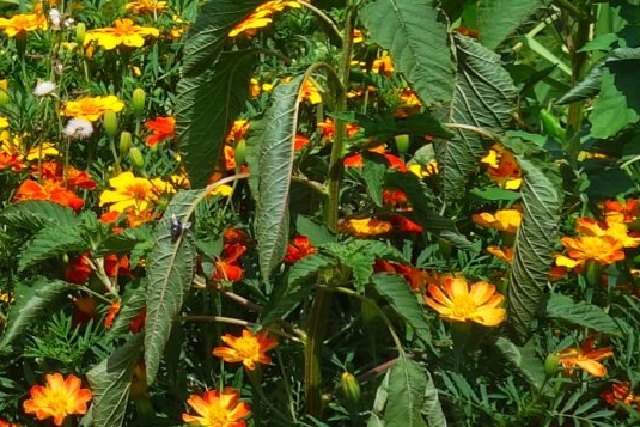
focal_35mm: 134
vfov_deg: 10.0
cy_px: -148
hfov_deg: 13.3
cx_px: -608
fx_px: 2383
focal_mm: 10.4
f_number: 5.6
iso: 125
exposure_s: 1/640
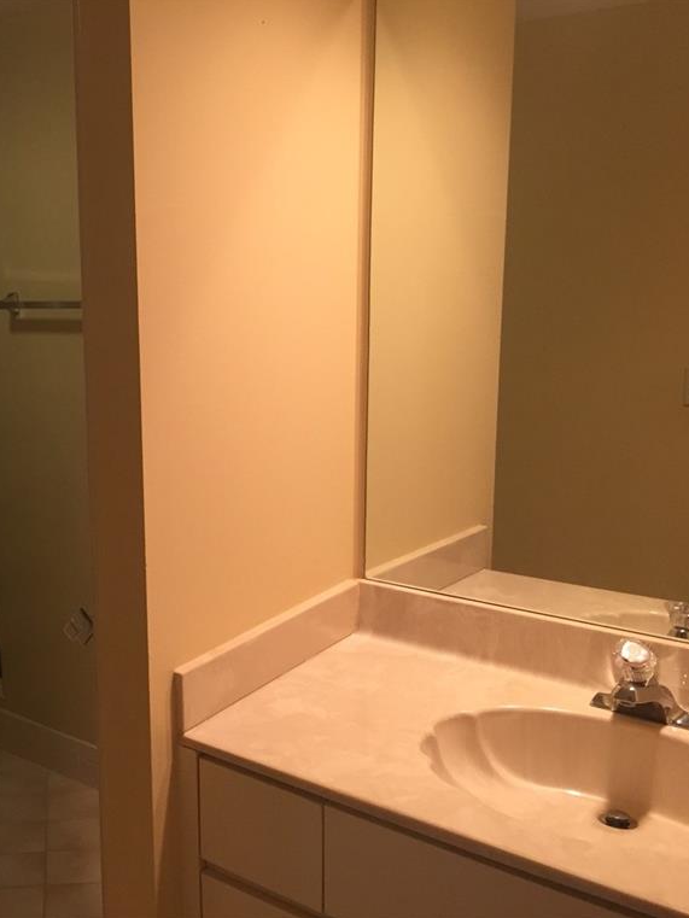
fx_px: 1035
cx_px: 128
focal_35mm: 39
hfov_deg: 35.5
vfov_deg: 47.9
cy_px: 460
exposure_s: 1/30
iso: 125
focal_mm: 4.15
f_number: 2.2
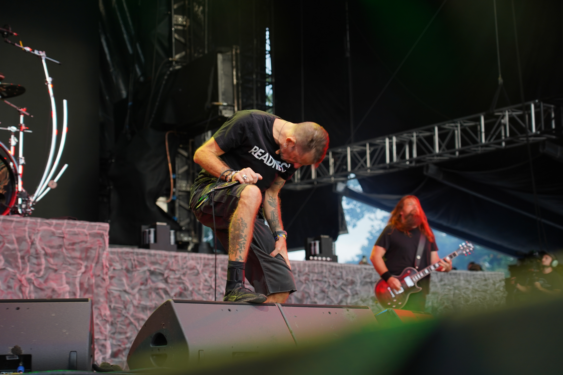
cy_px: 188
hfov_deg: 28.8
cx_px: 282
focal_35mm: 70
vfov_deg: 19.5
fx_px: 1095
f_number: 4
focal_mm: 70
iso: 250
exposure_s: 1/125
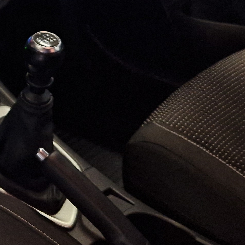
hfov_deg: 19.2
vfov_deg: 19.8
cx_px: -52
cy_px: -4
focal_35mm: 85
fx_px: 681
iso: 320
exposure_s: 1/100
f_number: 1.8
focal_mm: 5.4
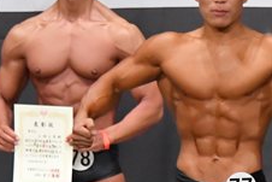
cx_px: 393
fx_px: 5232
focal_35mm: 692
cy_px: 216
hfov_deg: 3.0
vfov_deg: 2.0
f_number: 5.6
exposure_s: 1/400
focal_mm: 135
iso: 6400
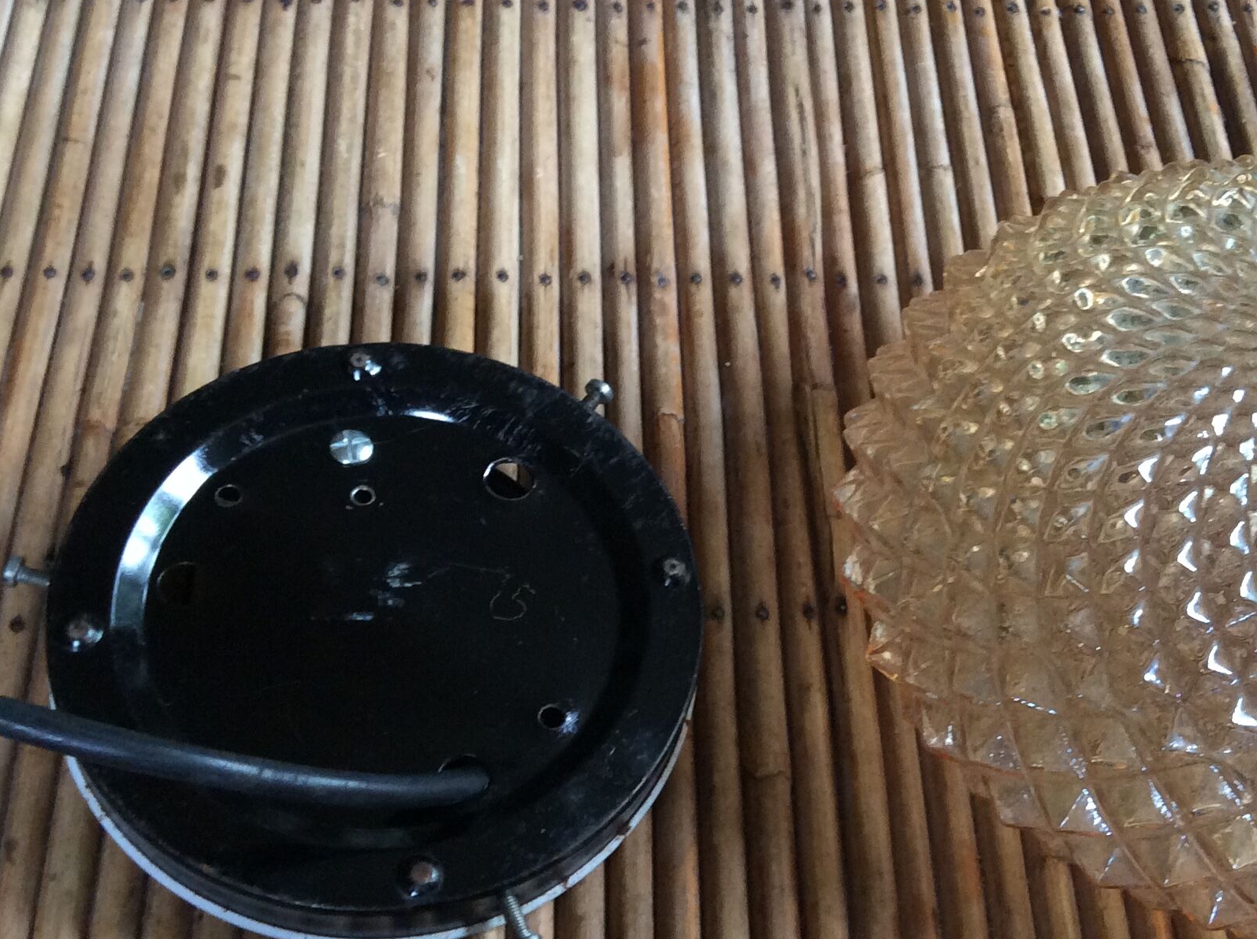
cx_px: 767
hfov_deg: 36.7
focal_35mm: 52
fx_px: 1885
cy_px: 505
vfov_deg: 27.9
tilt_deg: -55.7
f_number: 2.4
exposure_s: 1/25
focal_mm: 3.3
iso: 125
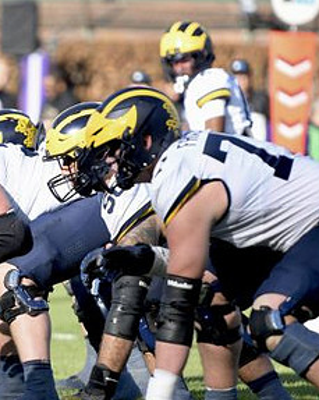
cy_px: 223
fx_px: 6548
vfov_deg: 3.5
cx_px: -64
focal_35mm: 554
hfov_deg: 2.8
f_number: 2.8
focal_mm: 195
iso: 250
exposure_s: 1/1600
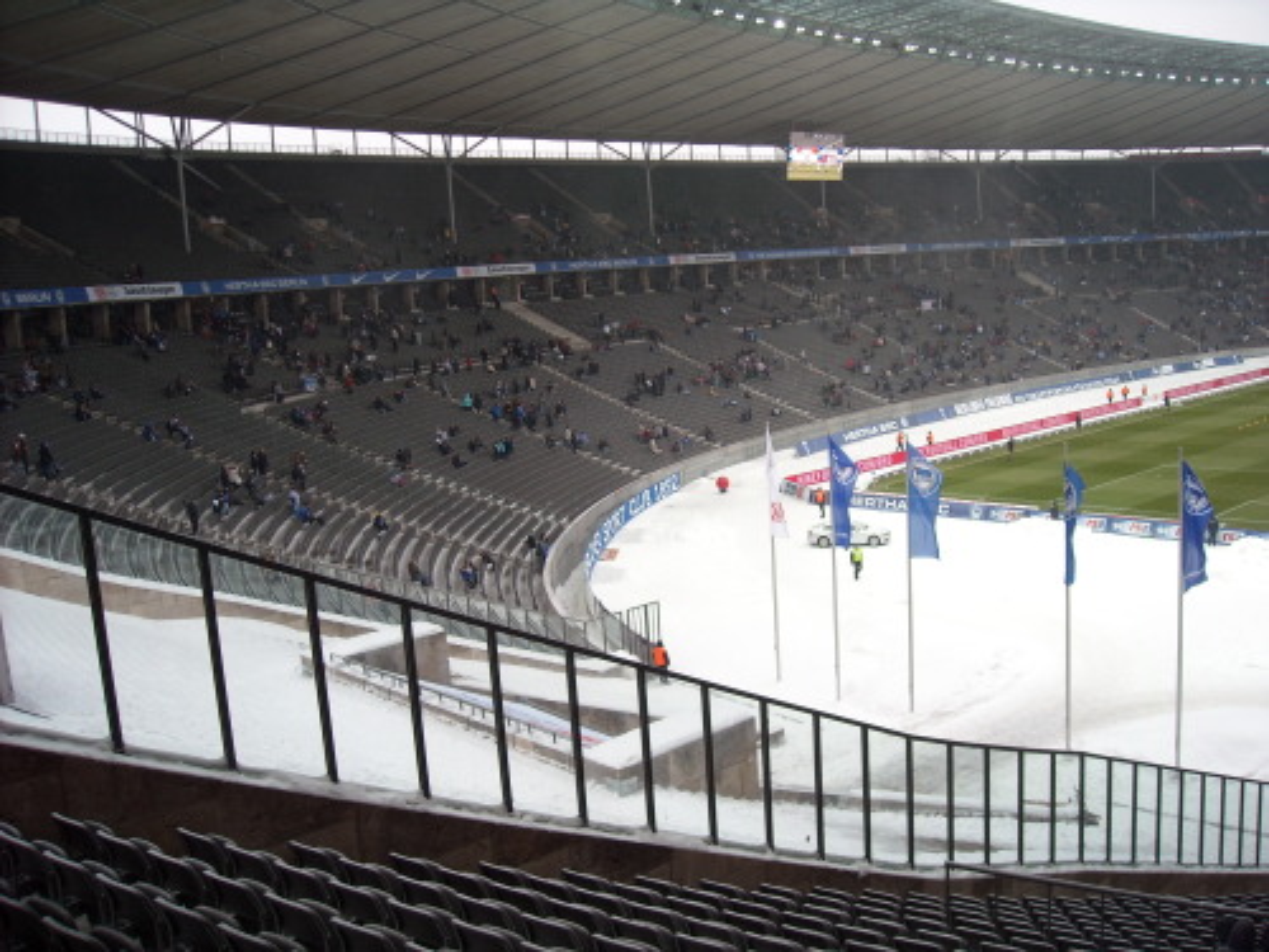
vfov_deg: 40.7
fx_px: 1283
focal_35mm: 35
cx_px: 634
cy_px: 476
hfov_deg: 52.6
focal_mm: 5.7
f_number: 2.8
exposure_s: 1/100
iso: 64
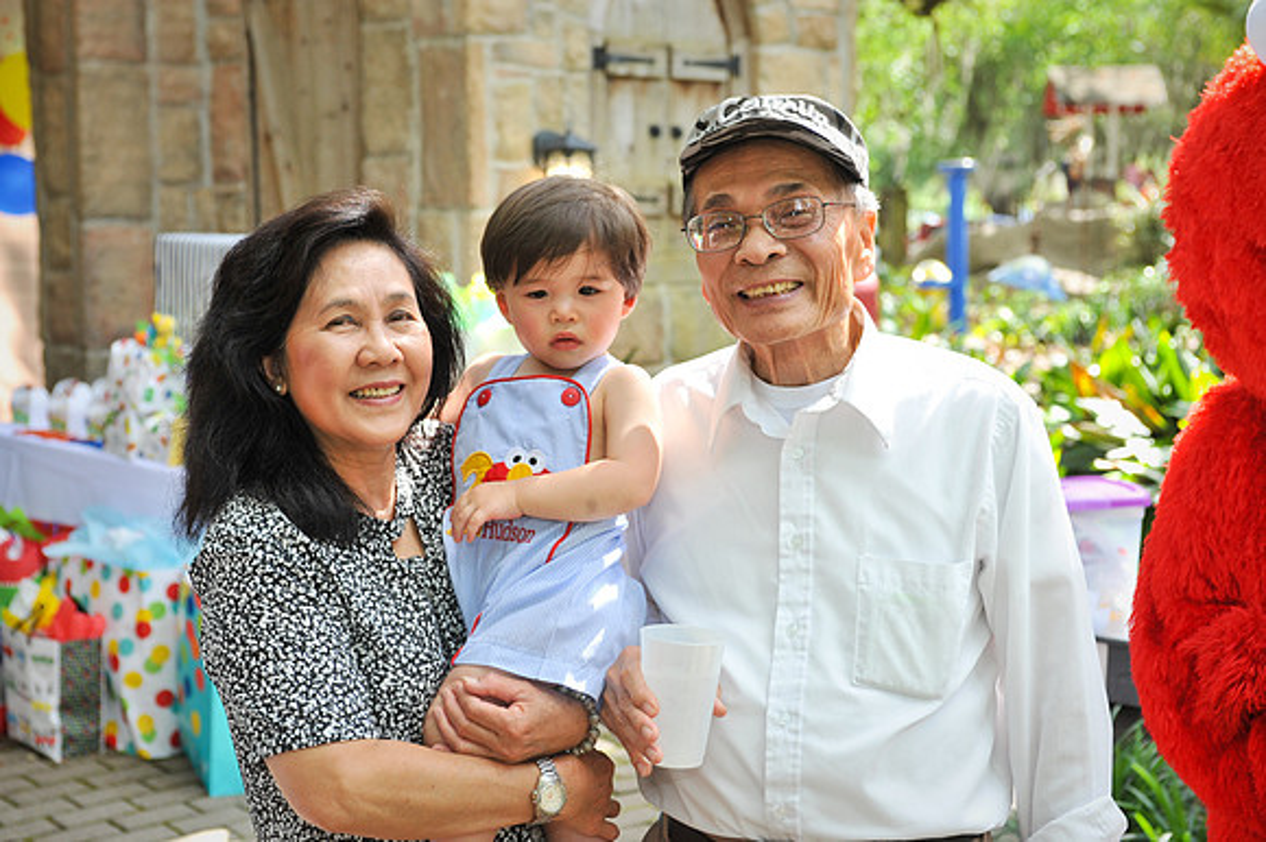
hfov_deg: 32.4
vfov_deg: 21.9
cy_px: 421
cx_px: 633
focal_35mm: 62
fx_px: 2179
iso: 640
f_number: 5.6
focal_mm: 62
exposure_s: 1/250
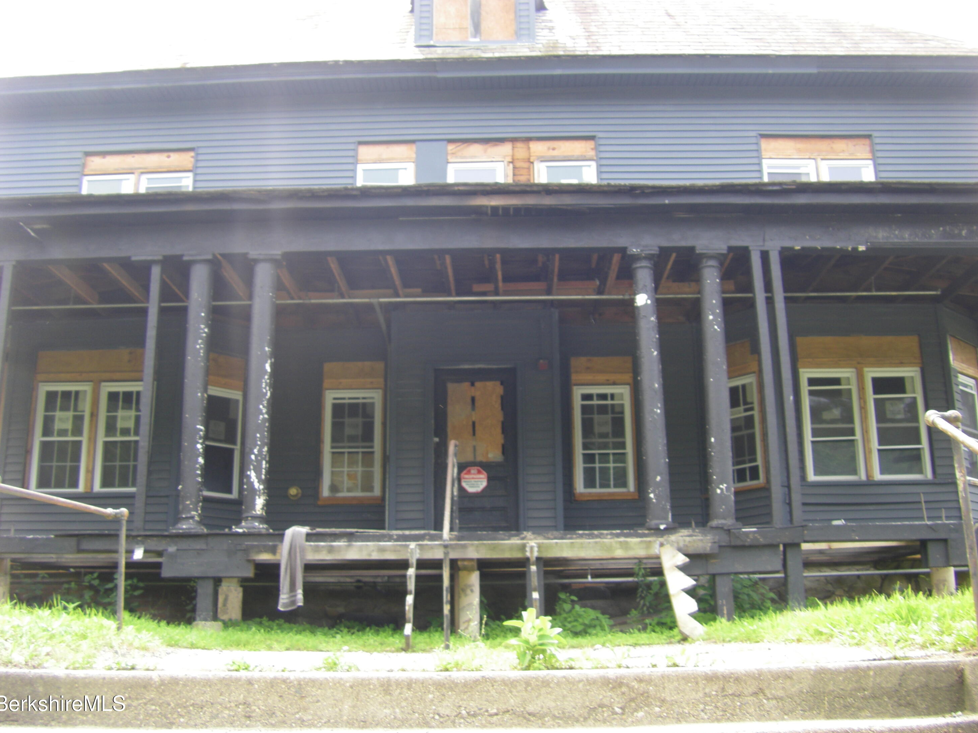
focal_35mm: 39
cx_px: 494
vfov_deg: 36.8
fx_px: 1102
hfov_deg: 47.9
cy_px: 362
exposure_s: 1/60
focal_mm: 6.3
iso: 64
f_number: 3.5
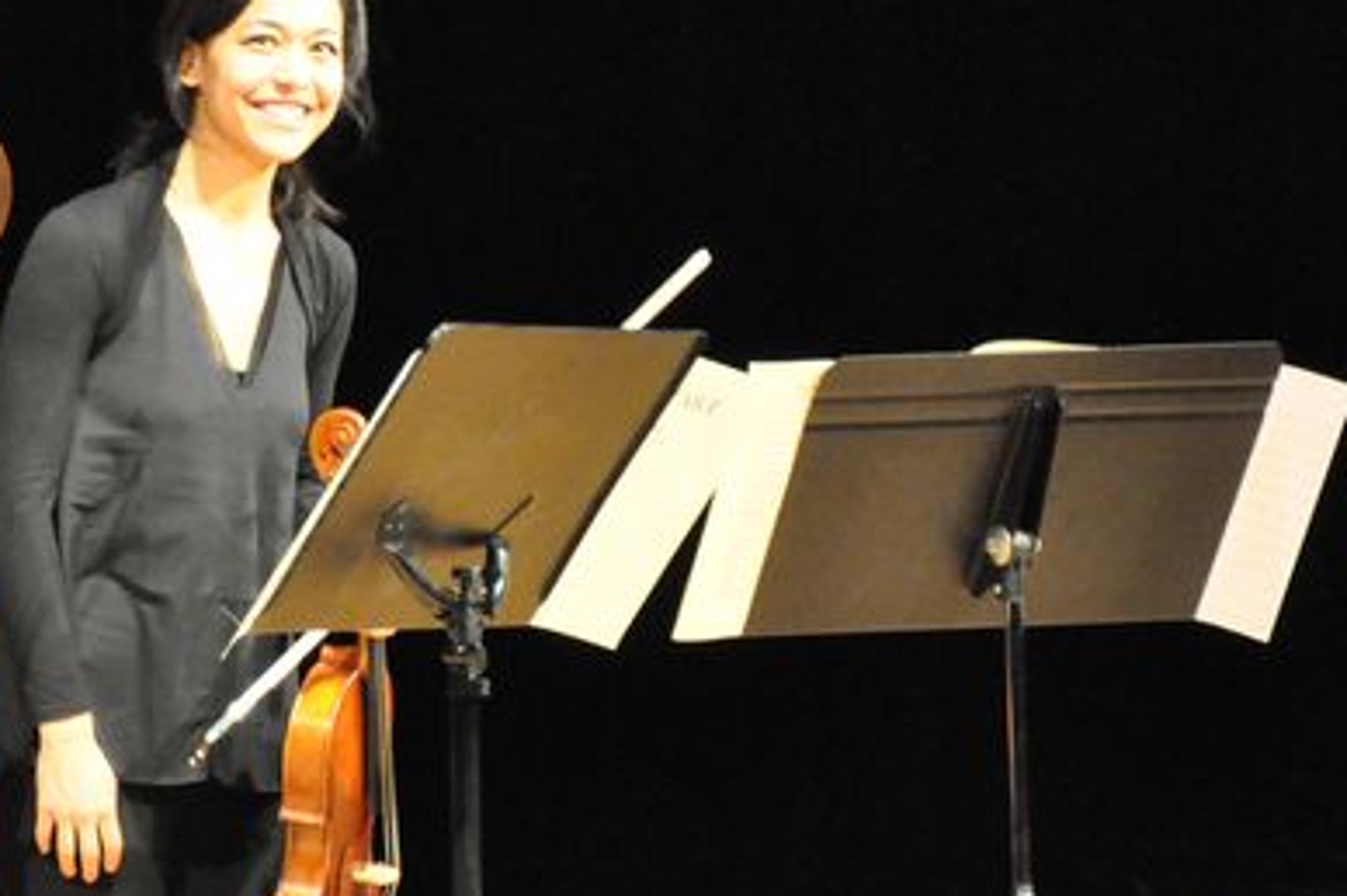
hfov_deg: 10.0
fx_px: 7626
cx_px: 125
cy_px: 311
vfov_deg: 6.7
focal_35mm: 204
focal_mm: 66
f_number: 5.3
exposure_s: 1/40
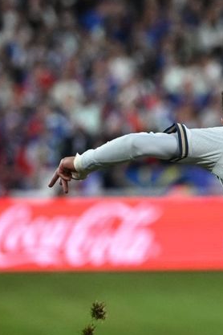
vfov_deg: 4.2
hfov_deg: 2.8
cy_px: 272
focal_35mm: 491
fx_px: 4562
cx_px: 310
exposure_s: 1/2500
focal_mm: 200
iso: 2000
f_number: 2.8
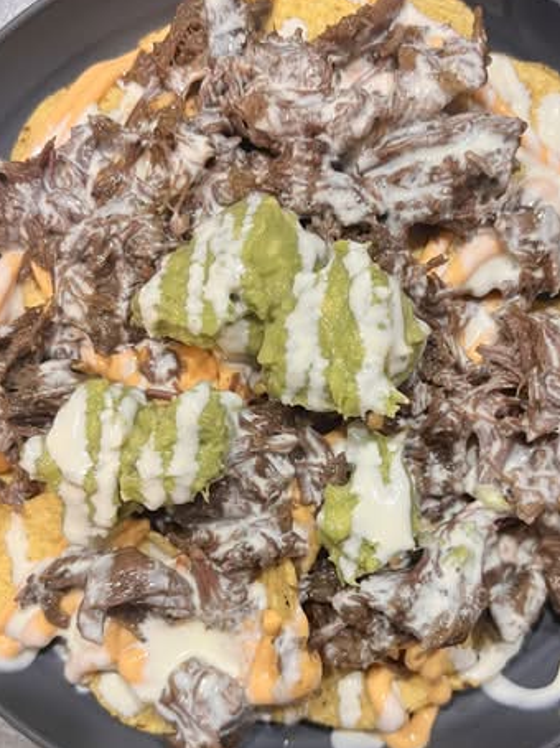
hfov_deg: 34.3
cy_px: 423
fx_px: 907
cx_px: 313
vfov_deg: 44.7
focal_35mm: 42
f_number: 1.5
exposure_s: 1/50
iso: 100
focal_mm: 5.7
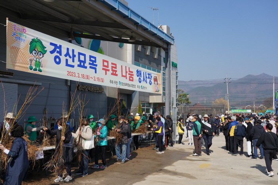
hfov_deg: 51.9
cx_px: 139
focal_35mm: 37
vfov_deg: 35.9
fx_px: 286
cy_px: 92
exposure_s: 1/640
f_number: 11
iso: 400
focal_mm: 37
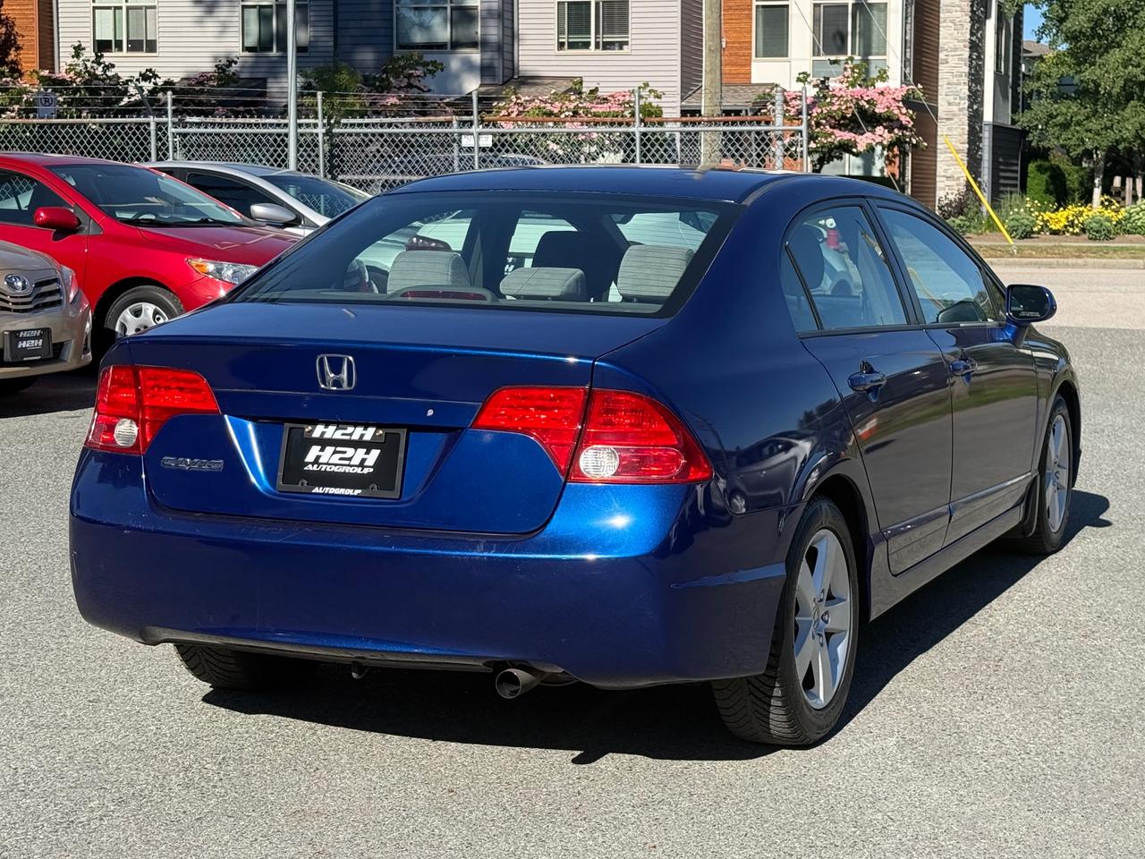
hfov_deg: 39.7
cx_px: 572
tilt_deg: -3.9
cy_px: 430
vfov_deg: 30.3
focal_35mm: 48
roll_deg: -0.6
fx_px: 1588
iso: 100
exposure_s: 1/3096
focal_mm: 6.76
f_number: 1.78
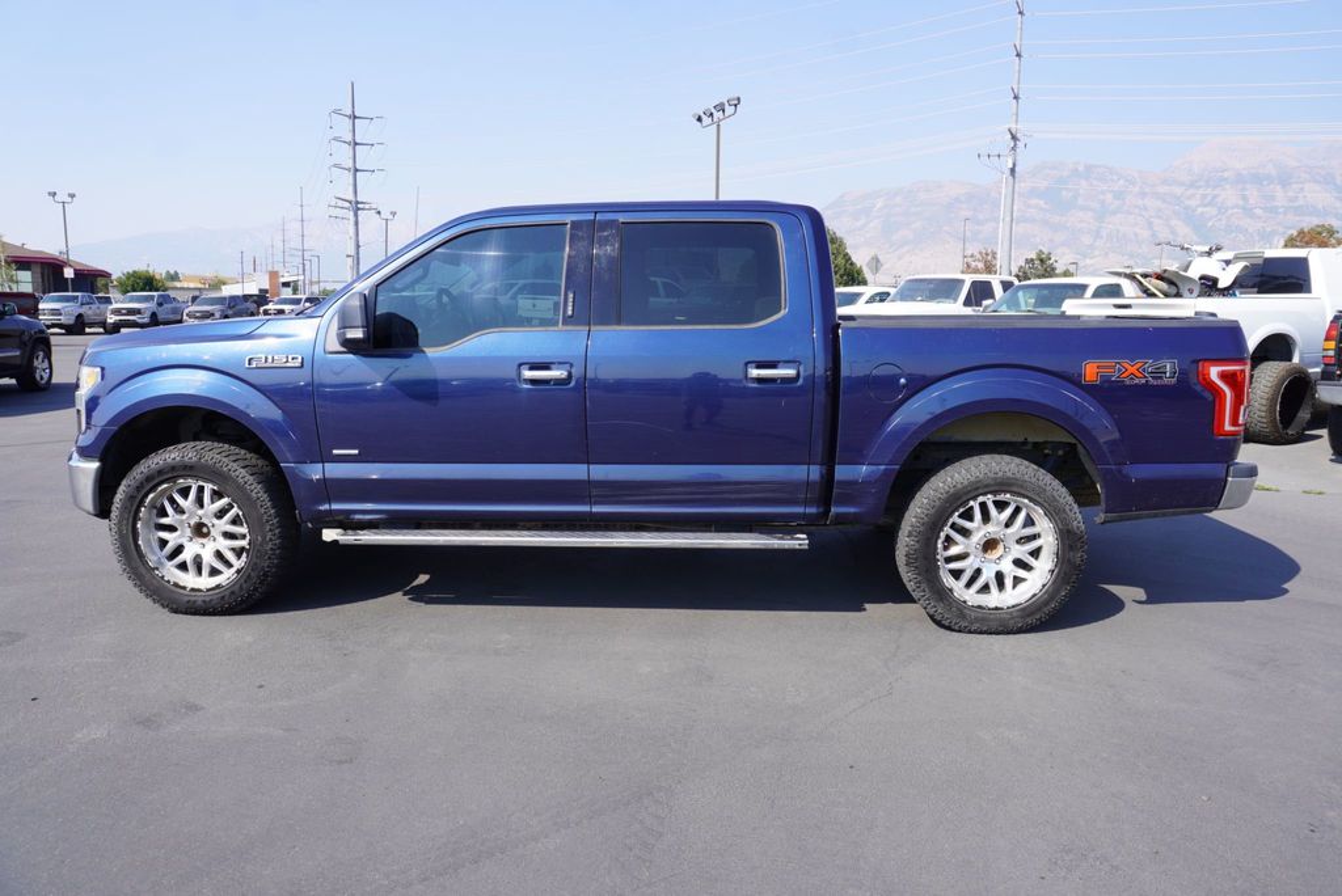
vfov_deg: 53.2
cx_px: 671
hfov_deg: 73.7
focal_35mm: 24
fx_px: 895
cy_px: 448
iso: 100
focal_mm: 16
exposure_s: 1/125
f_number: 8
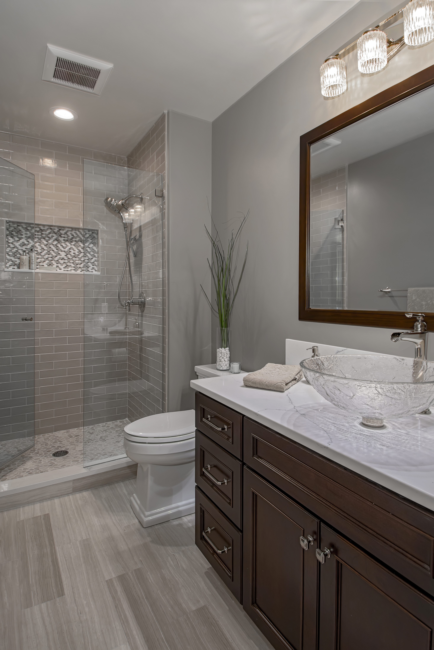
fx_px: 325
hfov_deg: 67.5
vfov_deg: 90.0
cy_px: 325
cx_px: 217
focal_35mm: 18
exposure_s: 1/60
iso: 200
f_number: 6.7
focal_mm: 12
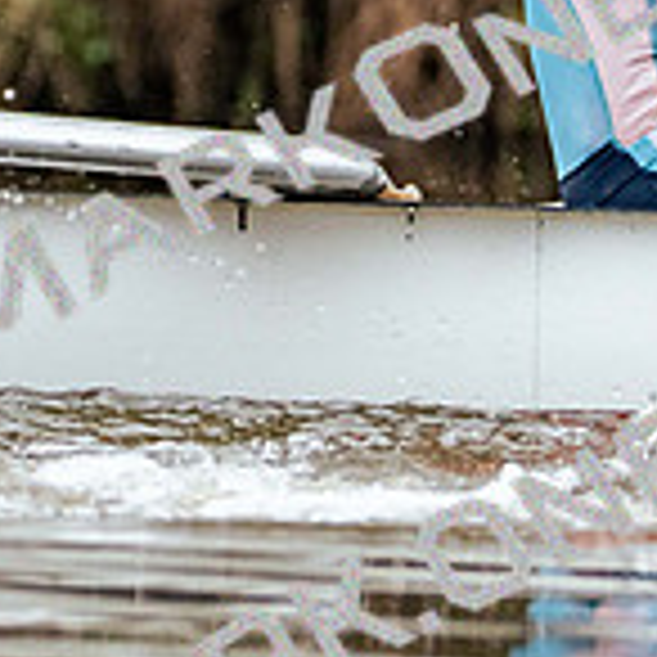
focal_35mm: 852
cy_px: -83
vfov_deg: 2.1
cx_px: 549
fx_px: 18295
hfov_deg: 2.1
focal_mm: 252
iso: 4000
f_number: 6.3
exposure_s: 1/2000
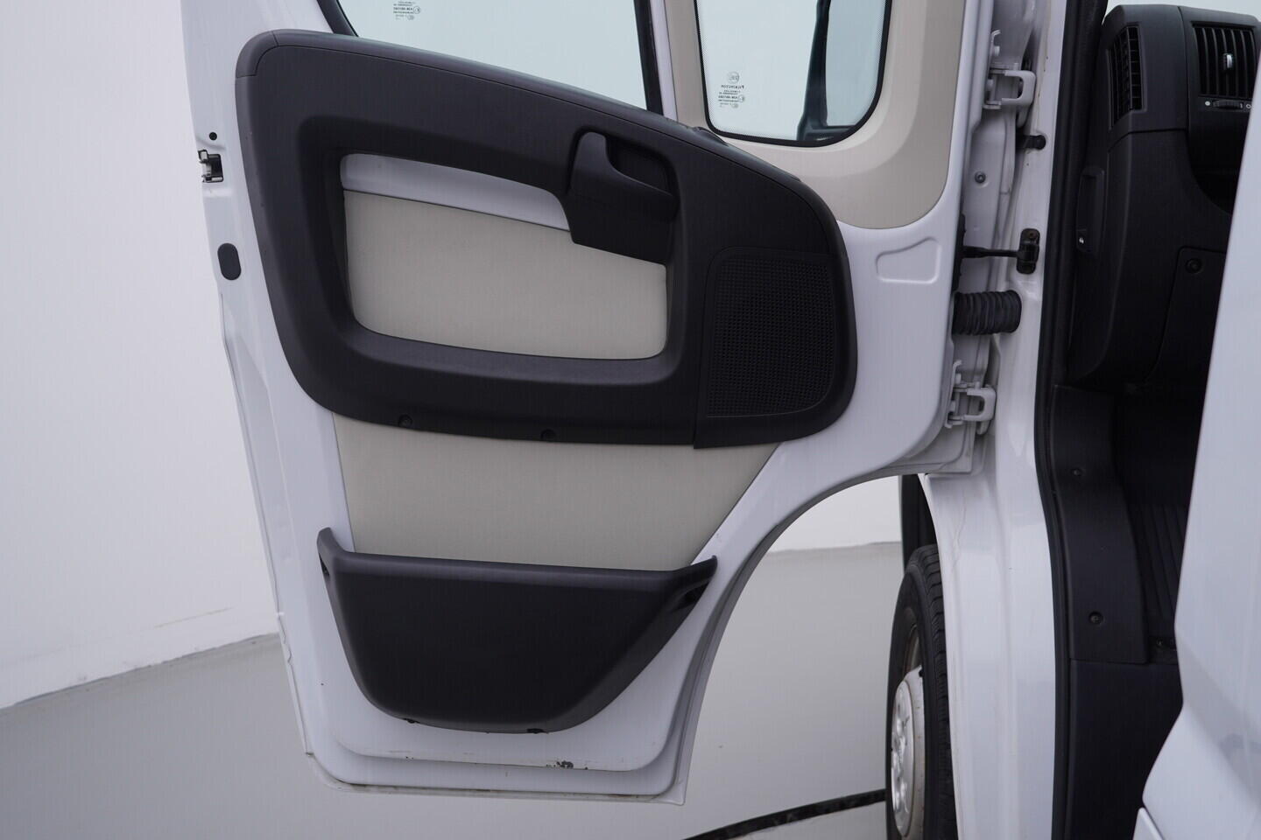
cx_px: 630
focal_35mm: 36
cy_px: 420
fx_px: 1261
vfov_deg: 36.9
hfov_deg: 53.1
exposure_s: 1/80
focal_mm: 24
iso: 125
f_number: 4
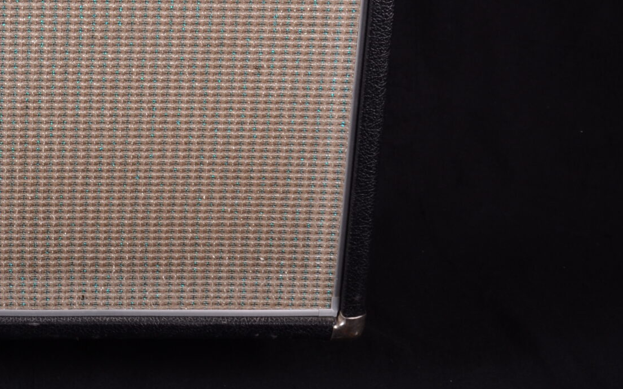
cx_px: 14
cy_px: -77
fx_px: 1918
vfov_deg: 11.4
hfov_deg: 18.0
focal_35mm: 113
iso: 200
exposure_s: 1/200
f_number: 13
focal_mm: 32
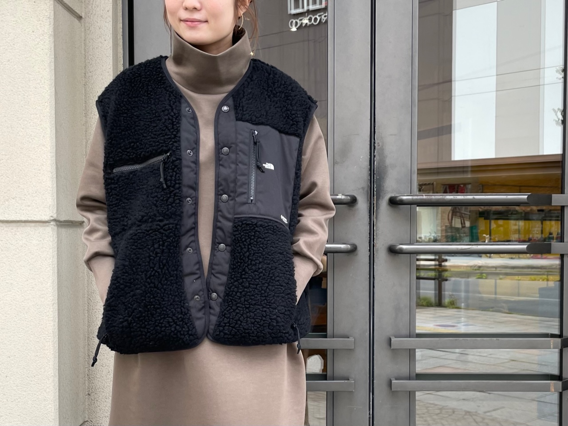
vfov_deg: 53.0
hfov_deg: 67.3
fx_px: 426
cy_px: 213
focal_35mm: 26
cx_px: 284
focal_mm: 4.2
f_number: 1.6
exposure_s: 1/207
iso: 32
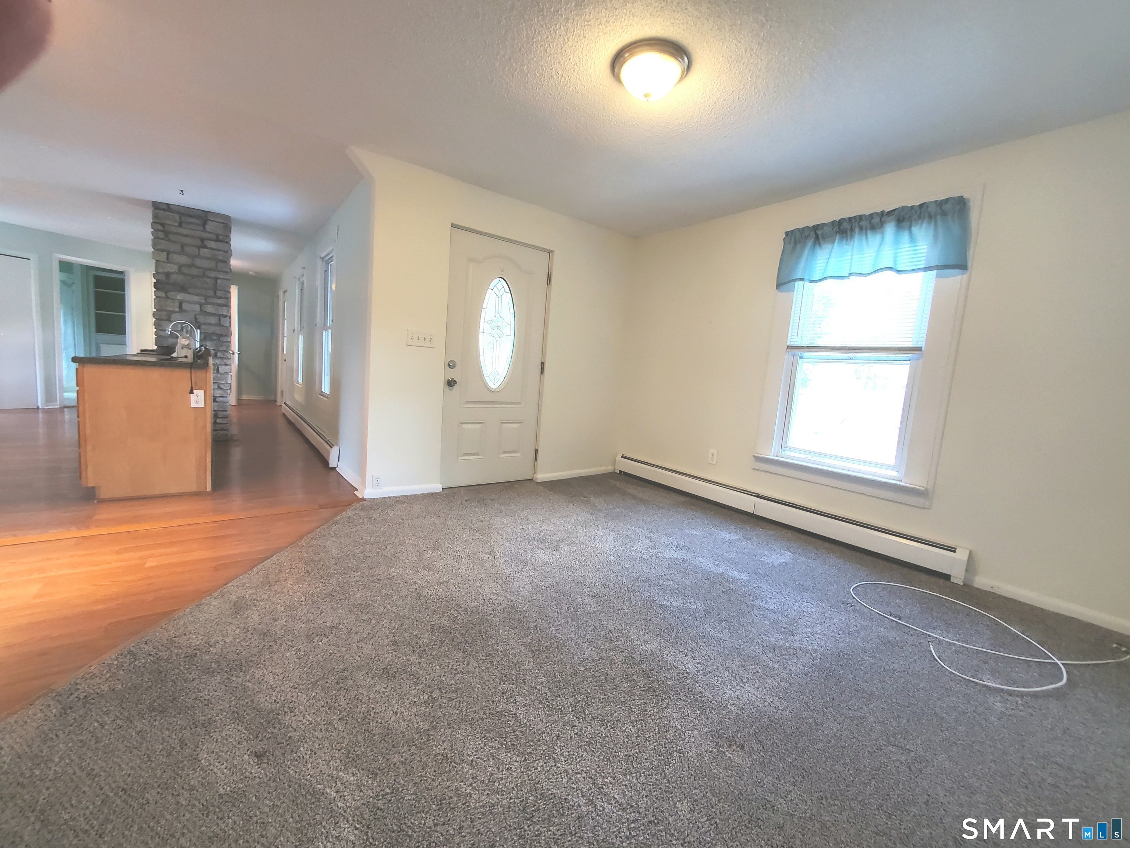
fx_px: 424
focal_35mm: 13
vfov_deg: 89.9
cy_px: 424
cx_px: 565
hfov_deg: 106.2
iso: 200
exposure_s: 1/60.2
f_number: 2.2
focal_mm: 1.8
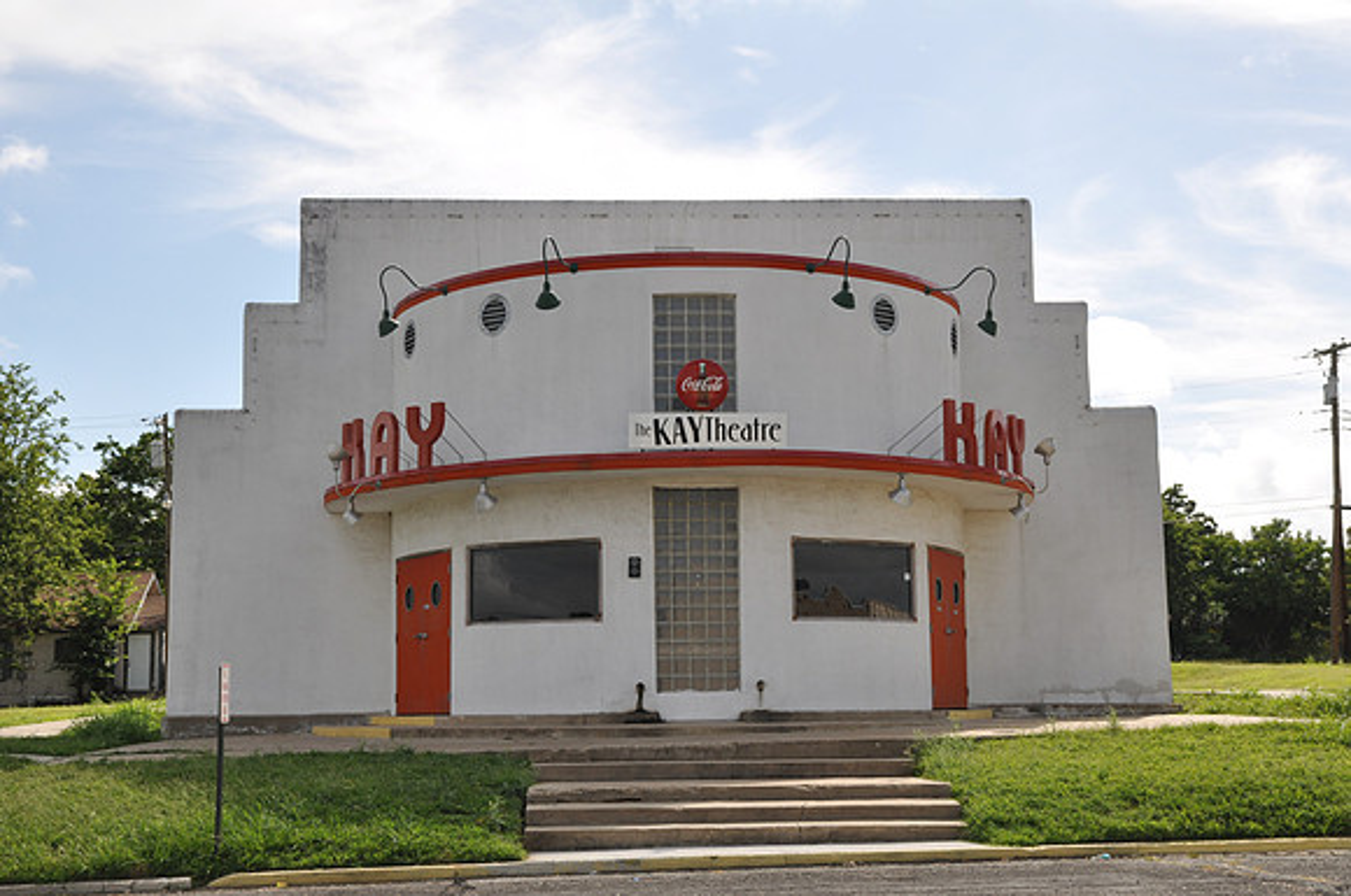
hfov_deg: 41.2
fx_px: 1799
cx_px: 676
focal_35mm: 48
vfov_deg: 28.0
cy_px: 448
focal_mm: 32
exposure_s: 1/100
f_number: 10
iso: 200
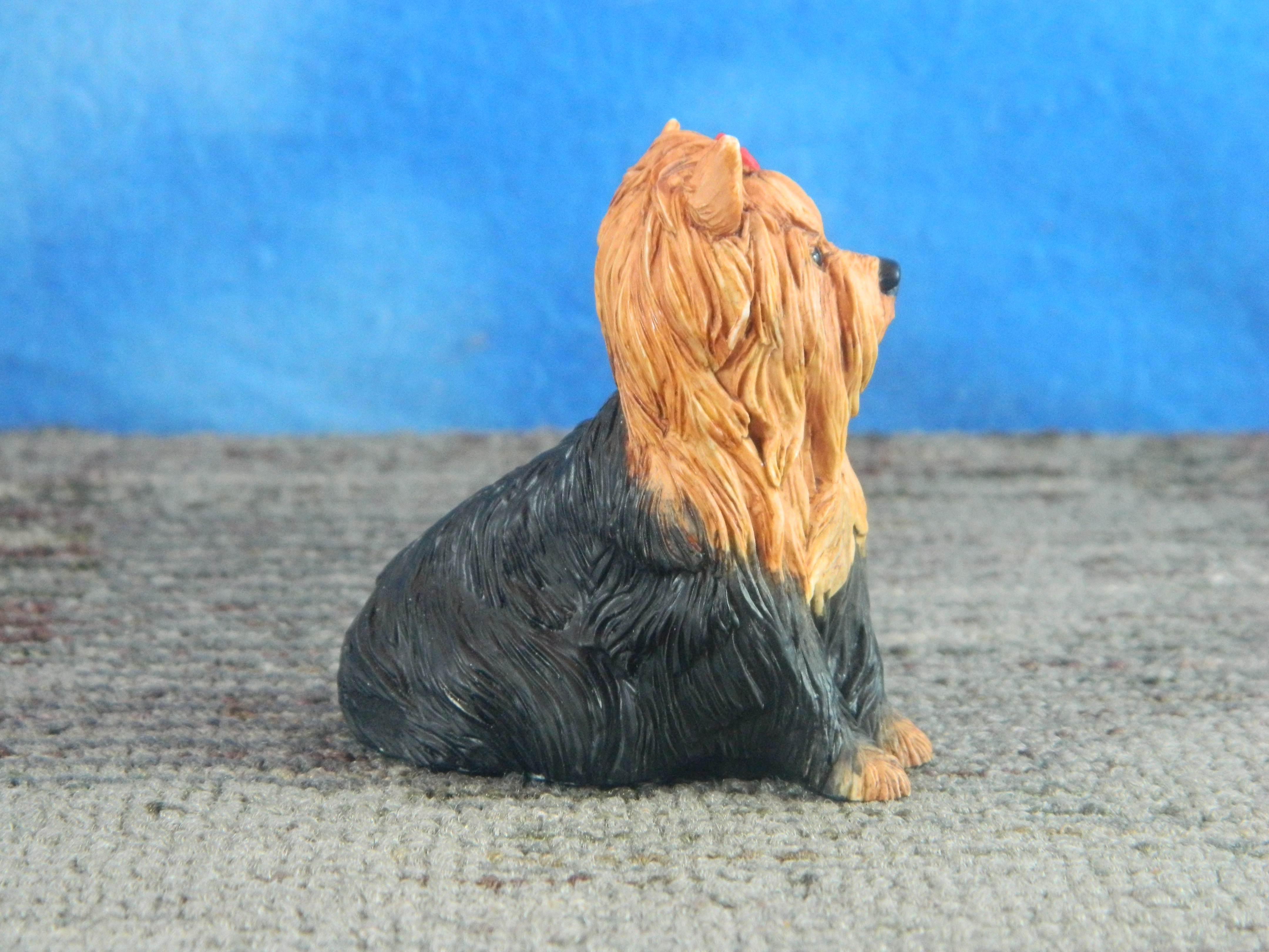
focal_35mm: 103
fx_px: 3776
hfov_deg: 19.1
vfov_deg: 14.4
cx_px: 634
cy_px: 476
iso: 400
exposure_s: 1/13
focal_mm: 18.6
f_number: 4.5
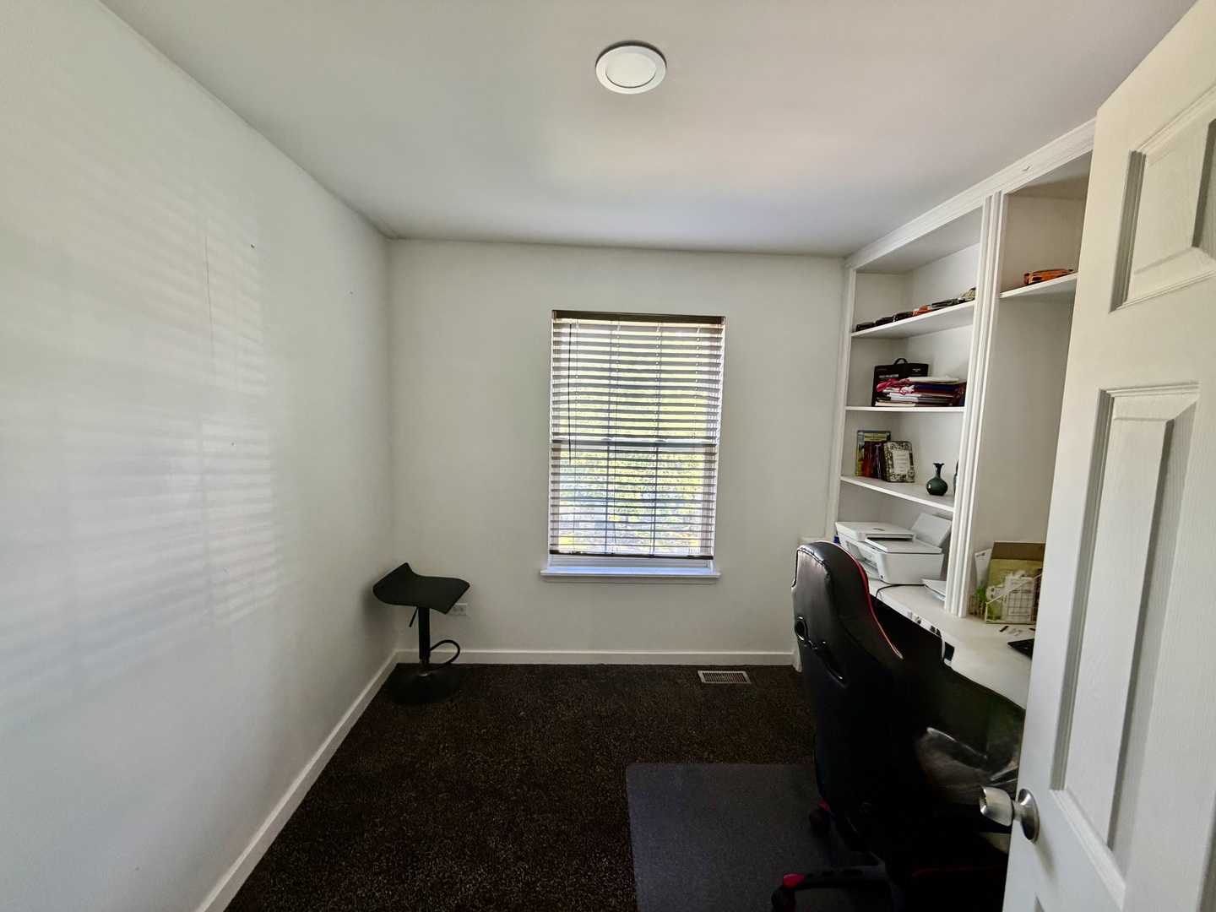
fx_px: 492
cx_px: 608
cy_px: 456
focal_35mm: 14
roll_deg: -0.8
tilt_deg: -6.4
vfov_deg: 85.7
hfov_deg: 102.1
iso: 320
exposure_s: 1/67
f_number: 2.2
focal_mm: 2.22
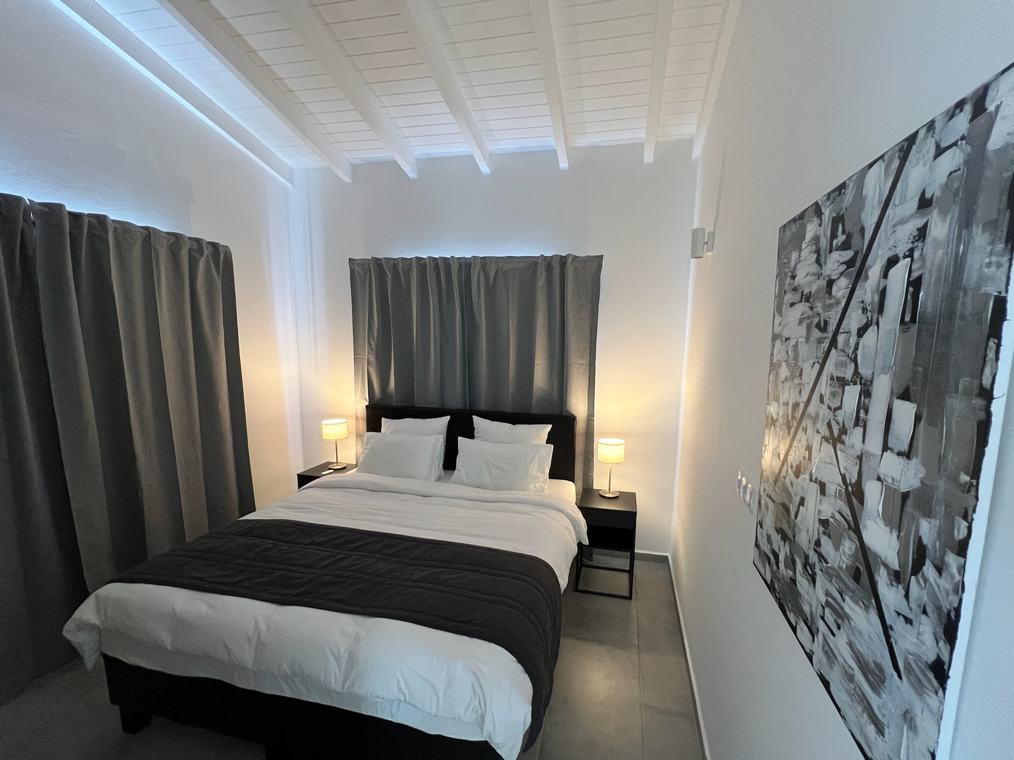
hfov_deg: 102.0
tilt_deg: -9.3
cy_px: 407
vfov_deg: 85.5
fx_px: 410
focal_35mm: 14
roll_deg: -1.3
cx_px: 530
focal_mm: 1.57
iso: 320
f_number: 1.8
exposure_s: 1/50
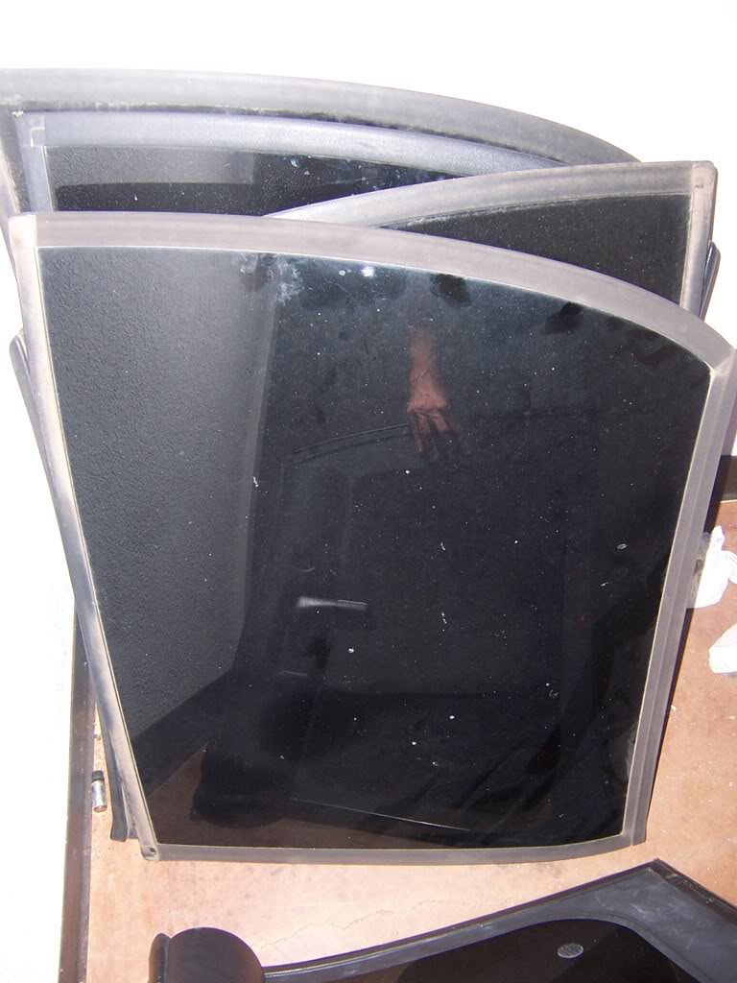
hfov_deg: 42.9
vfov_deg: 55.4
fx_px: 937
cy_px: 492
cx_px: 368
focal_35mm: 33
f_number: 2.8
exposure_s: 1/60
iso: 80
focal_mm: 5.5
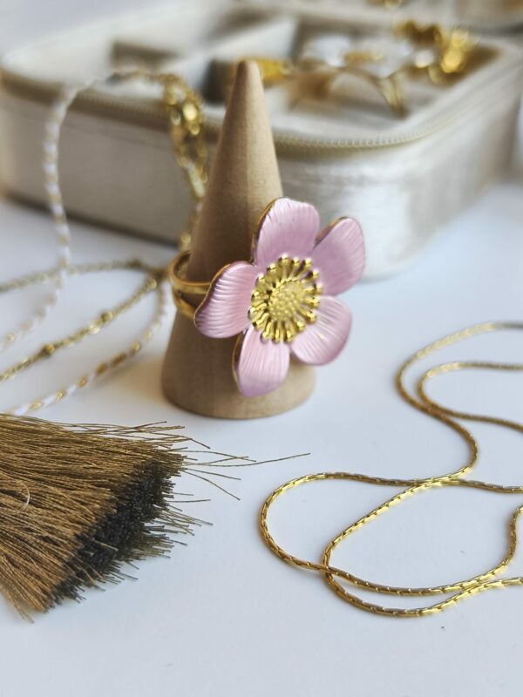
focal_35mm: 46
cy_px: 348
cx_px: 262
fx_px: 927
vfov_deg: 41.2
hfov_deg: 31.5
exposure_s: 1/100
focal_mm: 6.18
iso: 250
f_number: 1.65
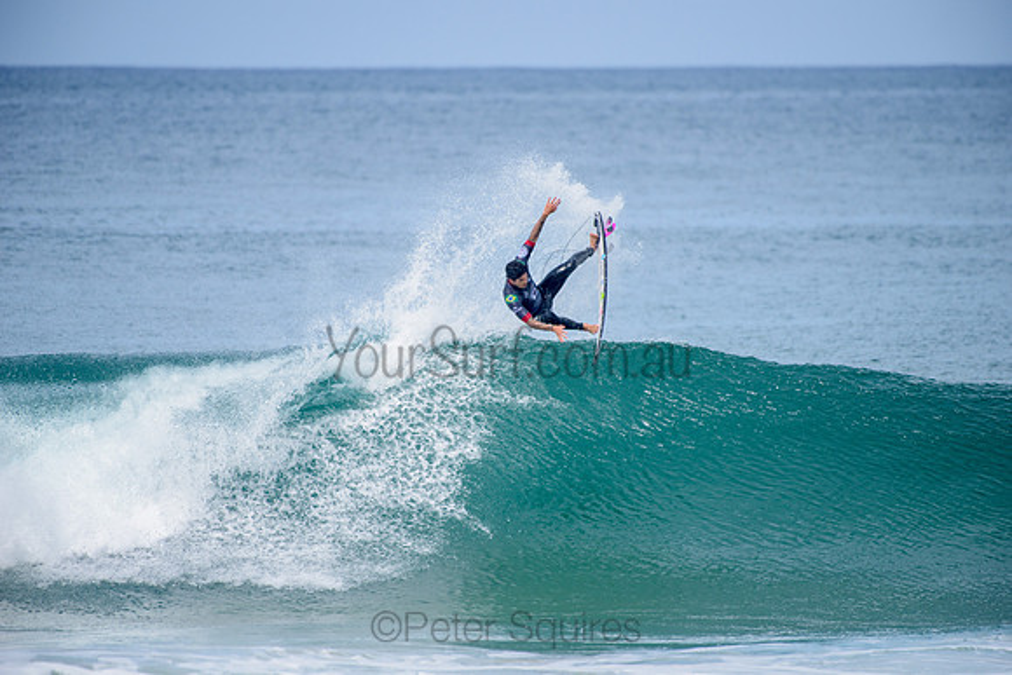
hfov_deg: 4.1
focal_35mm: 500
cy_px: 338
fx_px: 14058
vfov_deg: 2.8
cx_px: 506
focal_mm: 500
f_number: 5.6
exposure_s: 1/2000
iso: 250
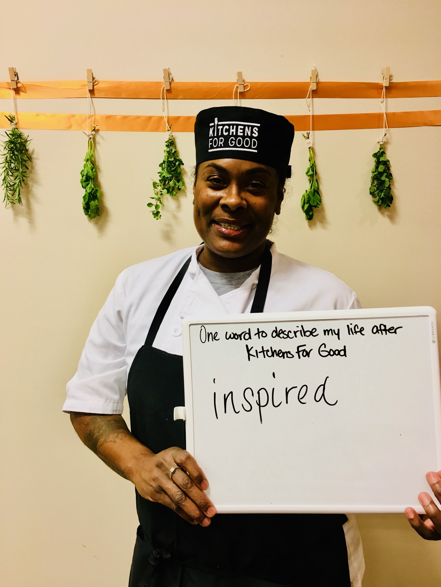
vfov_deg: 61.7
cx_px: 220
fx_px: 493
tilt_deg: -9.4
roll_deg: +1.9
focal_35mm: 29
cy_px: 294
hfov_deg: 48.2
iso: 100
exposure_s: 1/30
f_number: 2.2
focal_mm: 4.15
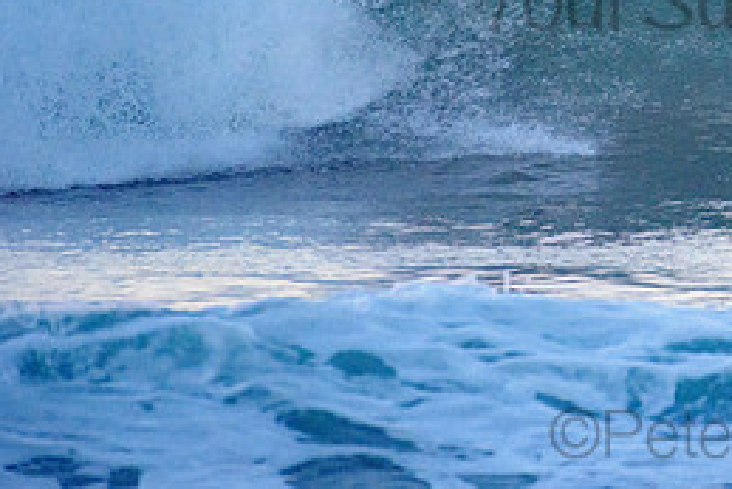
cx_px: 769
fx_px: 22744
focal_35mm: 1118
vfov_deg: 1.2
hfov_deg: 1.8
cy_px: -35
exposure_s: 1/2000
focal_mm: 500
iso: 1600
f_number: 5.6
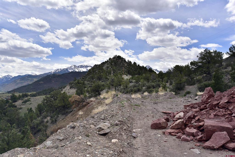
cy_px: 78
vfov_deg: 37.9
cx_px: 118
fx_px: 228
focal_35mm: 35
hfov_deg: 54.4
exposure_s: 1/4000
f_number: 4.5
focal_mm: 35
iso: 400
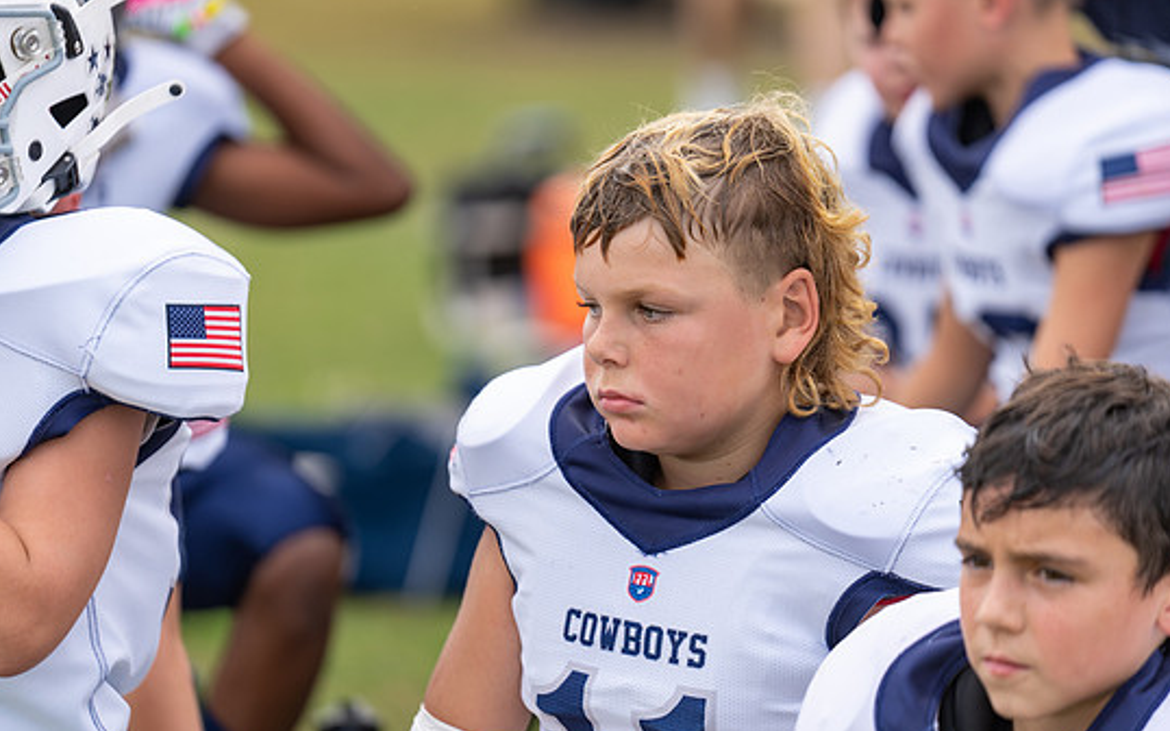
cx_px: 578
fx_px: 7014
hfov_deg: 9.5
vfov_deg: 6.0
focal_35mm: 220
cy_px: 364
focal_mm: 200
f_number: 2.8
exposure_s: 1/500
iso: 100
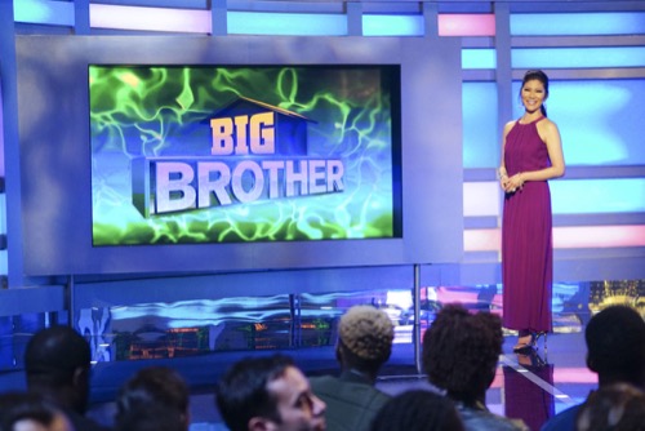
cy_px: 216
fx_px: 1667
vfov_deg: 14.7
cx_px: 322
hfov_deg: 21.9
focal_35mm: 93
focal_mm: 93
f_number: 4
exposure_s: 1/250
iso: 4000
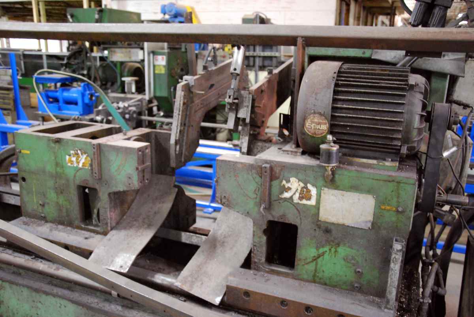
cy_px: 158
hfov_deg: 57.2
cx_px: 237
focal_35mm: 33
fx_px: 435
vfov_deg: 40.1
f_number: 3.8
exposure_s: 1/10
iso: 1600
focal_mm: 22
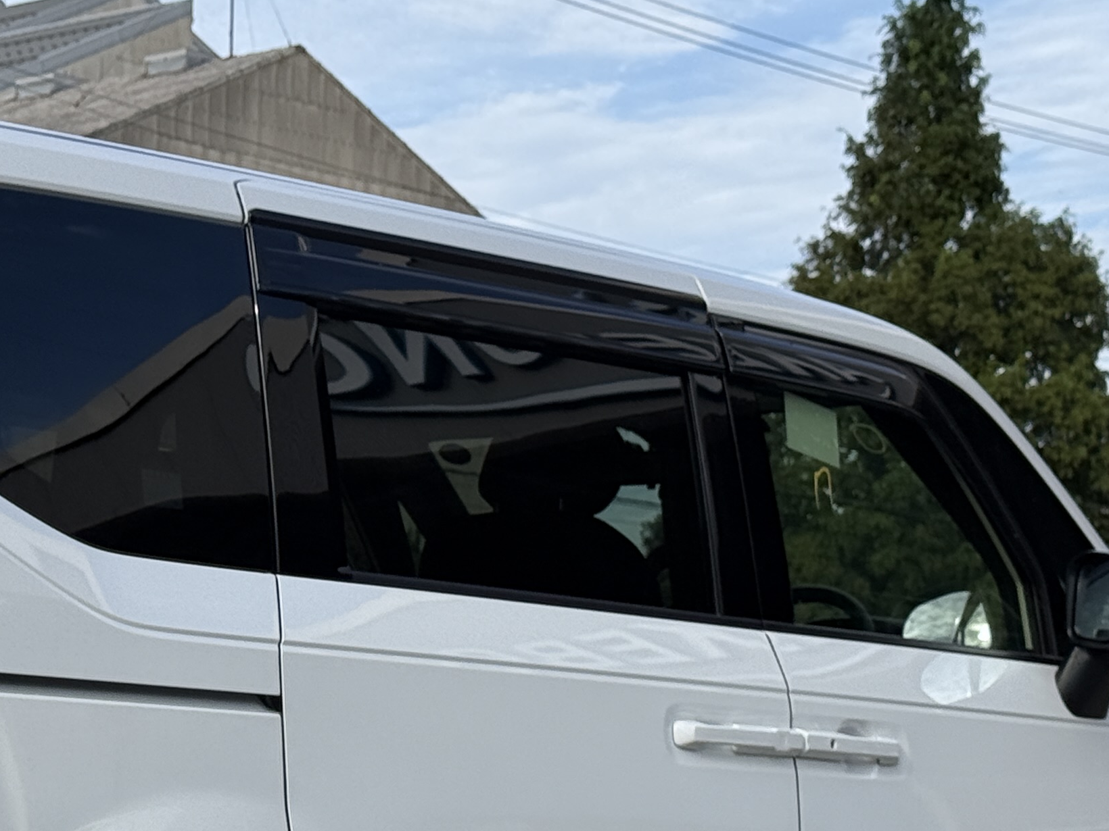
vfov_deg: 12.5
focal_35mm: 118
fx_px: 3780
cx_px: 203
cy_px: 760
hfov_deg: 16.6
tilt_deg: +2.0
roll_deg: -1.0
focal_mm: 6.76
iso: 64
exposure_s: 1/2667
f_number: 1.78
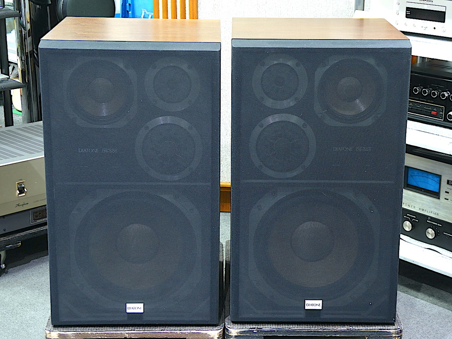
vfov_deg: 22.6
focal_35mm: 65
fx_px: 849
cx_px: 226
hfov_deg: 29.8
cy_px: 170
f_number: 4.4
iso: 100
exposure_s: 1
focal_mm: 11.7
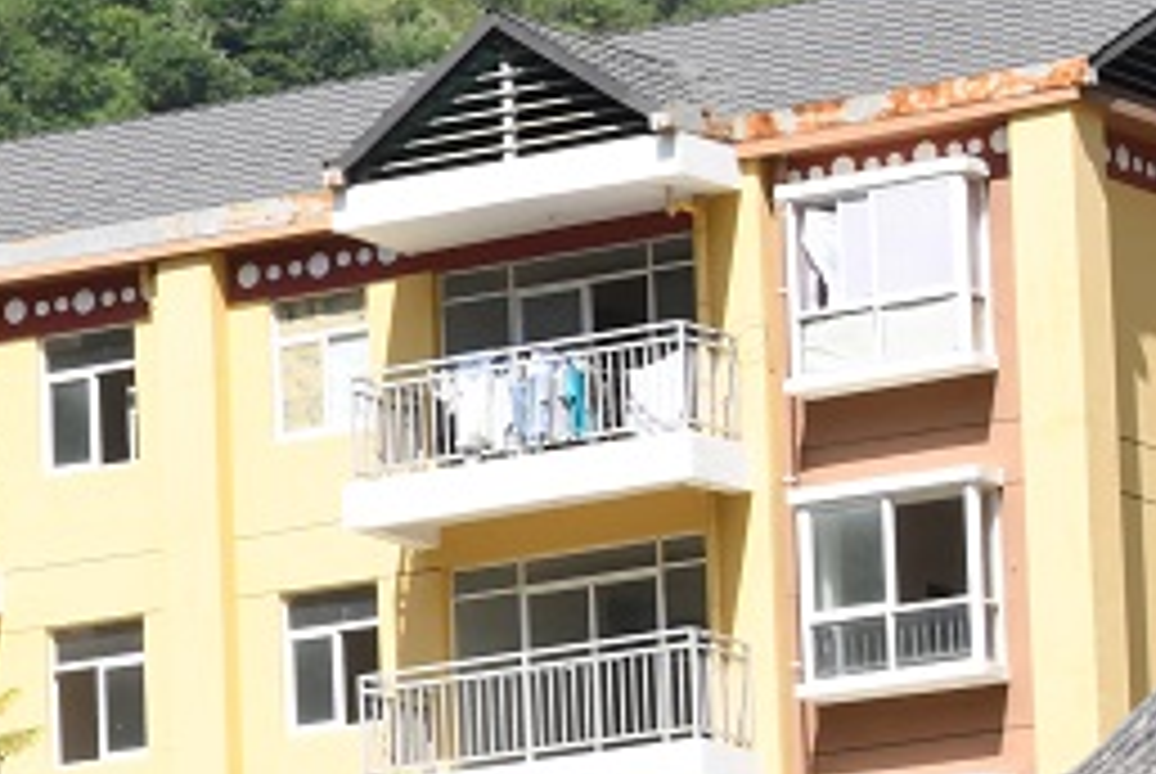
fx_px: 13148
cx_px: -1163
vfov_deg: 3.4
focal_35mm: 409
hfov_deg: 4.9
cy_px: 1170
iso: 400
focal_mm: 85
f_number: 16
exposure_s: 1/160
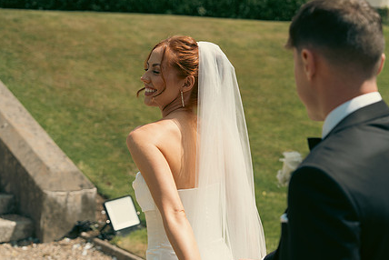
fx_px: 951
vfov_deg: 15.5
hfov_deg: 23.1
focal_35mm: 88
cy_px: 163
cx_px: 237
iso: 125
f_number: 3.5
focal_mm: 65
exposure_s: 1/1250
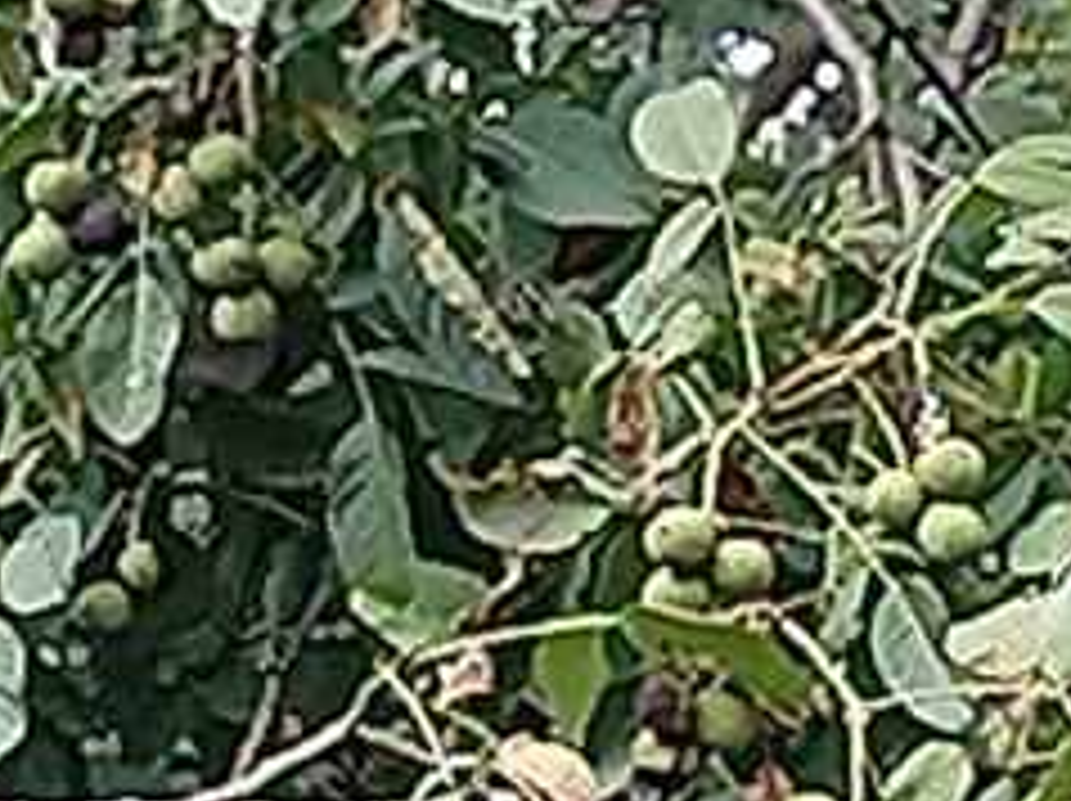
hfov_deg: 4.6
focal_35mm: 431
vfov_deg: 3.4
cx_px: 590
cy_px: 9
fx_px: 13321
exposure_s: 1/102
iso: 100
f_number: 1.8
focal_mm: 4.25
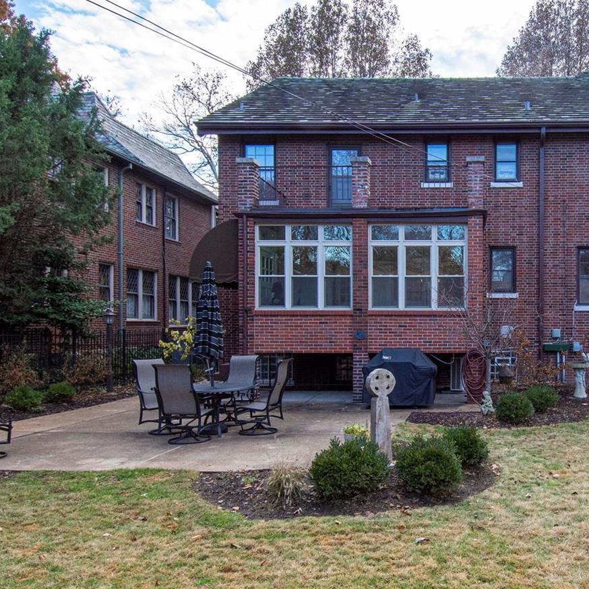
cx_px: 453
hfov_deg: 54.2
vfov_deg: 57.2
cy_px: 327
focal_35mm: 28
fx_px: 539
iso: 800
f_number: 8
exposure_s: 1/320
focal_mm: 12
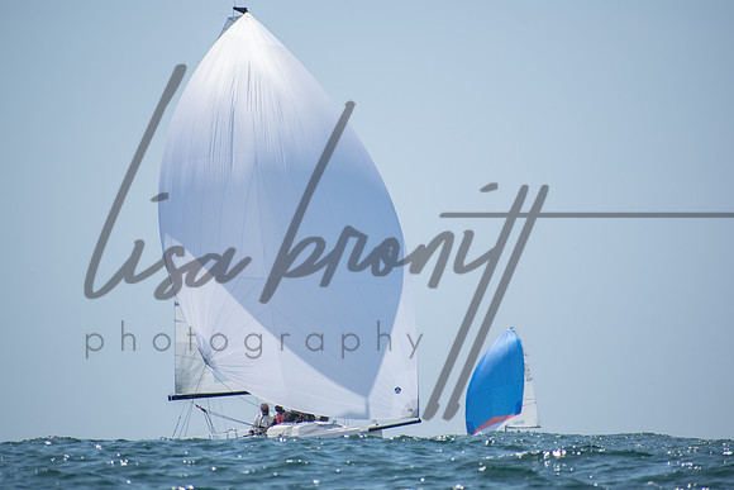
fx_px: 9342
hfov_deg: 4.5
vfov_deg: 3.0
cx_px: 367
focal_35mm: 458
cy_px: 245
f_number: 6.3
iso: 200
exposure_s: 1/640
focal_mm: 300
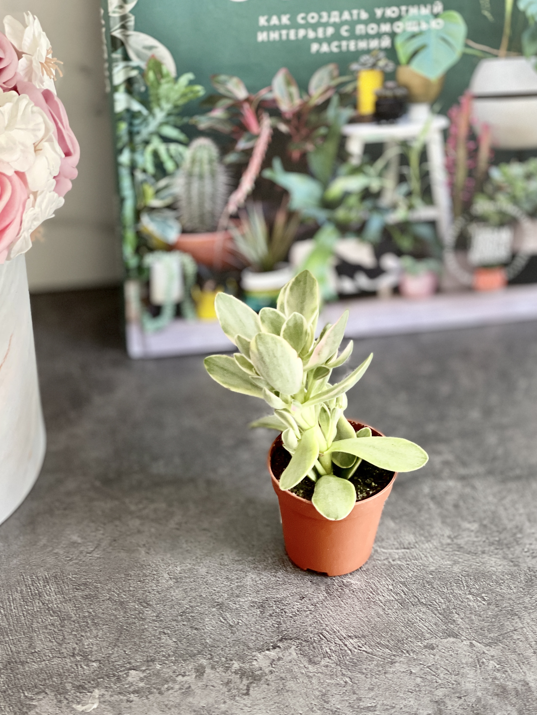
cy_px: 387
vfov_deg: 25.6
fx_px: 1572
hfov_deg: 19.4
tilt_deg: -40.1
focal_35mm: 76
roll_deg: -1.9
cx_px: 295
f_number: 2.2
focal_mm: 7.5
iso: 250
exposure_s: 1/80
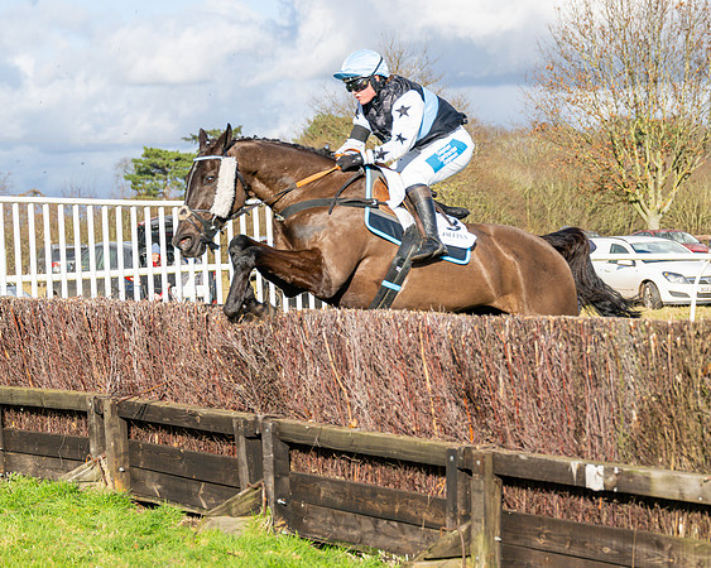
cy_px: 317
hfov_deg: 18.3
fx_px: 2209
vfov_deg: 14.7
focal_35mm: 105
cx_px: 296
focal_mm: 70
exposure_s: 1/2500
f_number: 4
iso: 200
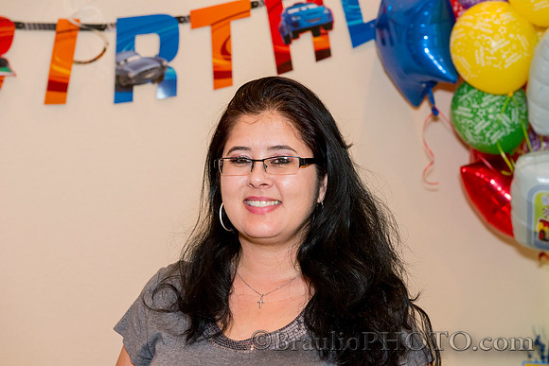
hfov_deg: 28.8
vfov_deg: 19.5
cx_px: 274
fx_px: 1068
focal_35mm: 70
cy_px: 183
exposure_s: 1/160
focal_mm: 70
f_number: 7.1
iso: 4000
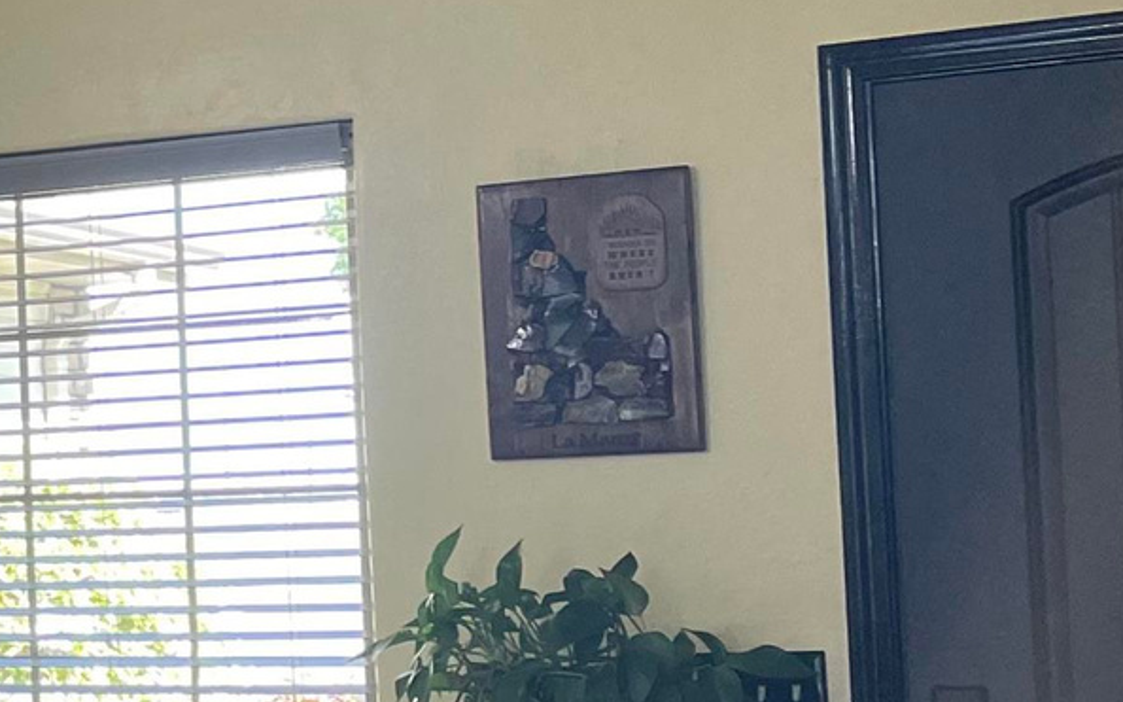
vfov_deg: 13.7
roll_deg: +2.5
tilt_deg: +3.2
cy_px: 490
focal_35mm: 95
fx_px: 2907
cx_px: -805
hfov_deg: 18.1
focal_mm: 4.2
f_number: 1.6
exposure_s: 1/120
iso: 125
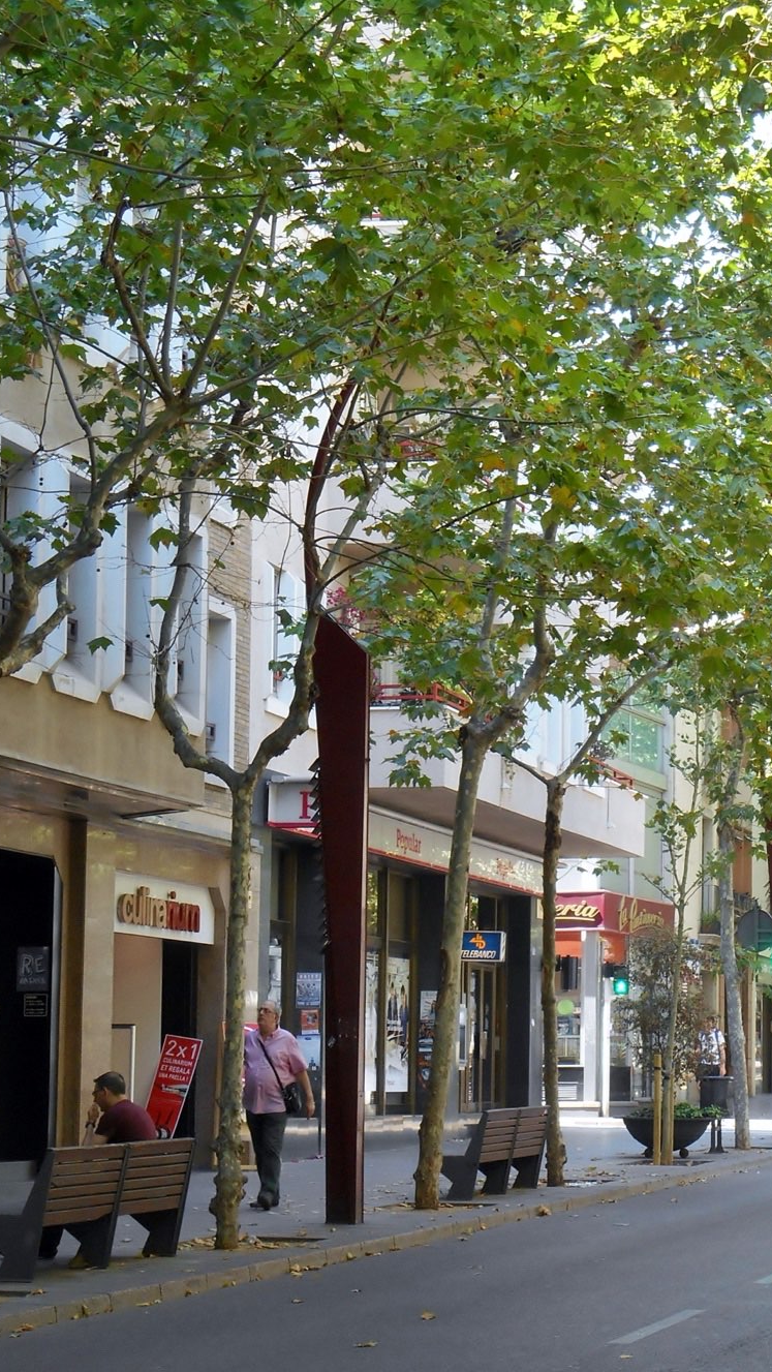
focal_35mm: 87
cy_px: 774
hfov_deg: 13.7
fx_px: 3164
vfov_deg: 24.4
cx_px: 811
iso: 80
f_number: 4.2
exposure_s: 1/50
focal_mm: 9.5
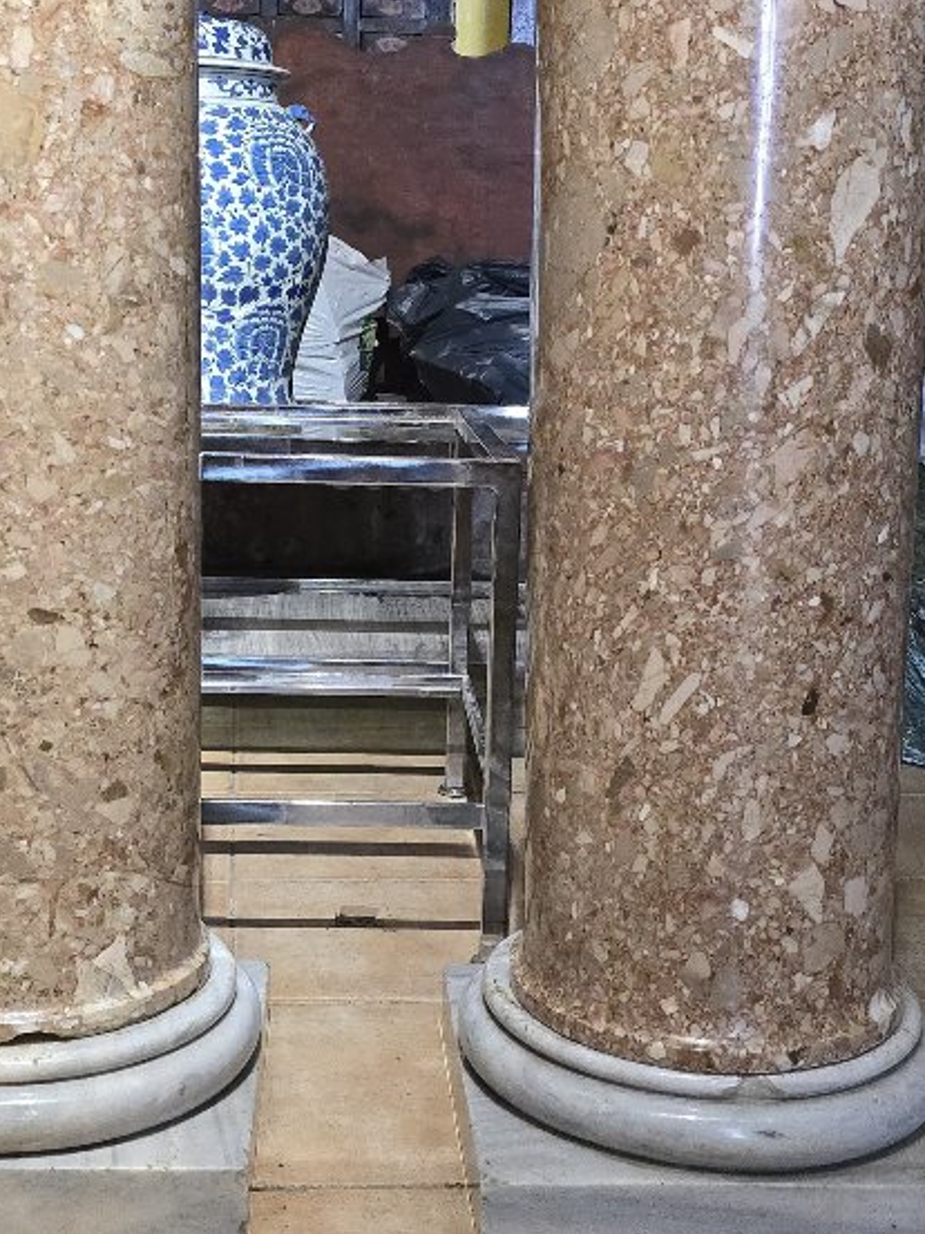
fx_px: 1781
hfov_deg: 29.1
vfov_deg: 38.2
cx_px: 384
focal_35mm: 50
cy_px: 577
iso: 640
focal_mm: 6.3
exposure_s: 1/100
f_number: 1.7
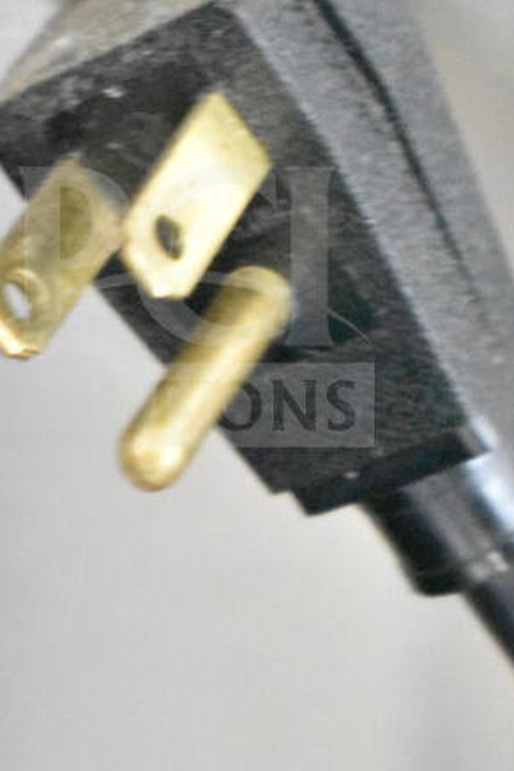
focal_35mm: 173
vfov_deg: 11.9
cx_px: 175
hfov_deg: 7.9
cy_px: 306
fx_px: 3703
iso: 25600
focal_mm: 55
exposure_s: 1/25
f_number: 5.6
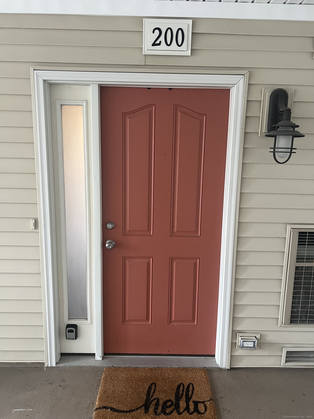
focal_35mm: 26
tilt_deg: -10.2
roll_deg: -0.5
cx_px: 157
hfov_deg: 53.1
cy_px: 210
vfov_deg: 67.3
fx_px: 314
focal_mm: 5.7
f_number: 1.5
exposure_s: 1/60
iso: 200
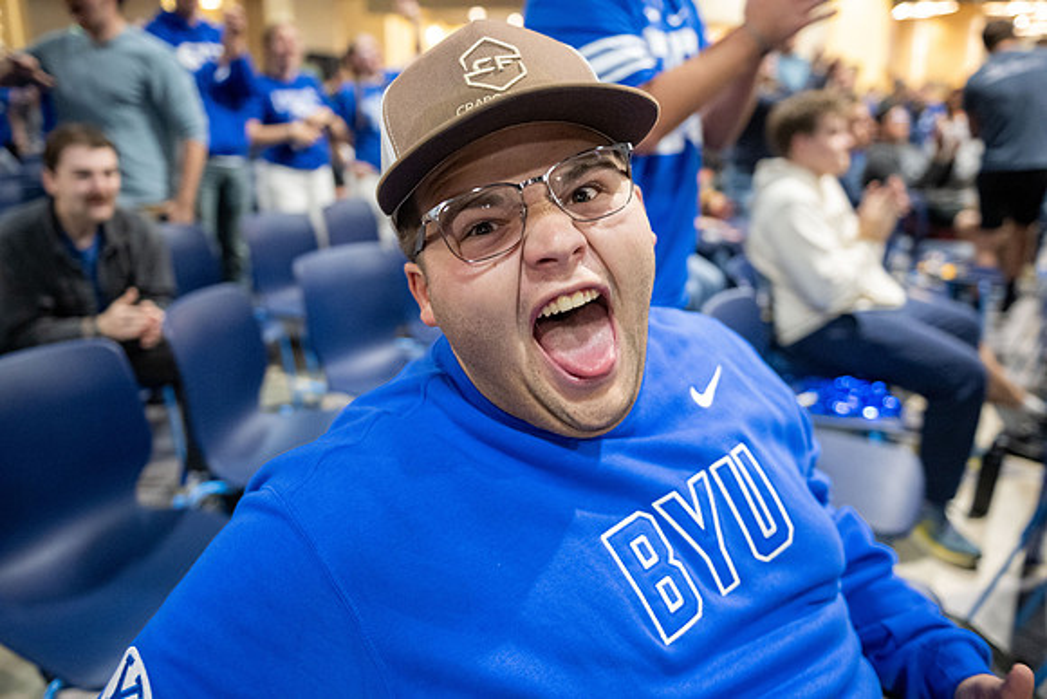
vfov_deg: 49.6
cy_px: 350
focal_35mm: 26
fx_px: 756
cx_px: 524
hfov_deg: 69.4
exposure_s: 1/250
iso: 6400
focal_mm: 26
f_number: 2.8
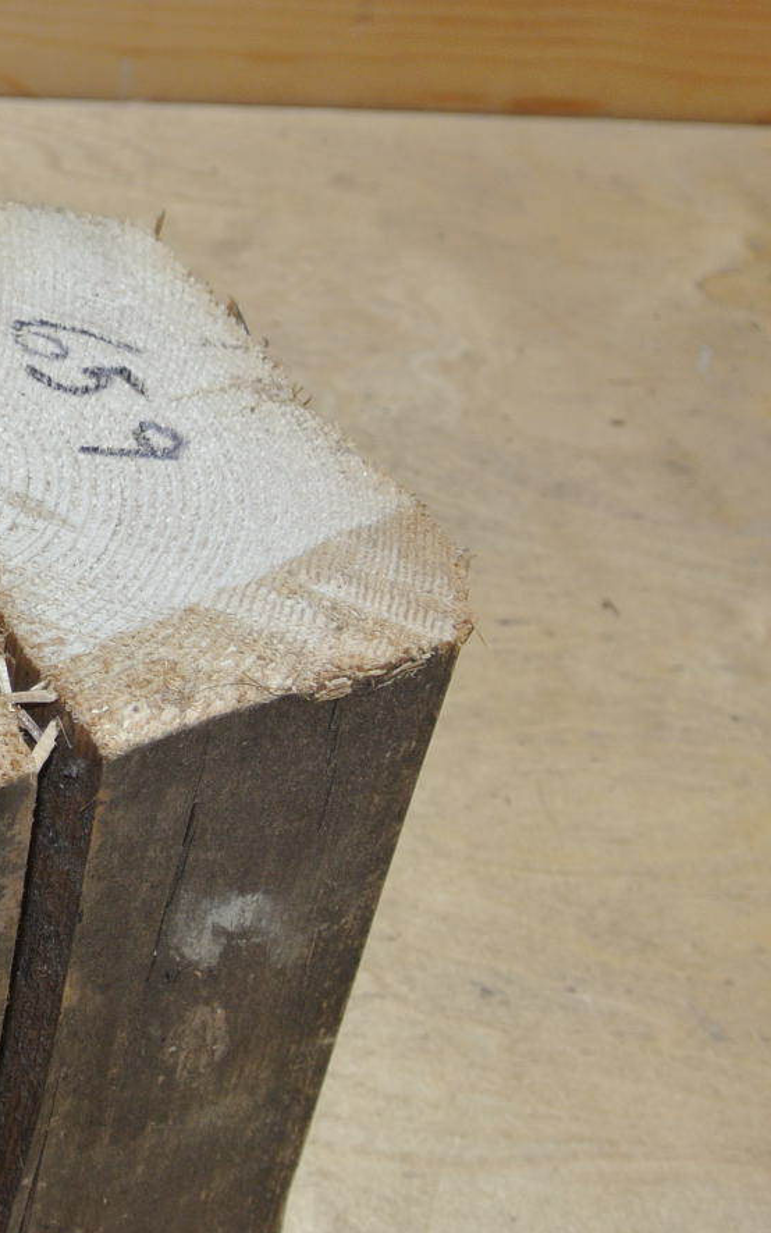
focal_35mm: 78
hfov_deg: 16.0
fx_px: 2621
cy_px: 713
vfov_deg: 26.4
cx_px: -174
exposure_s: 1/60
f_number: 4
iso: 160
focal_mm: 13.1
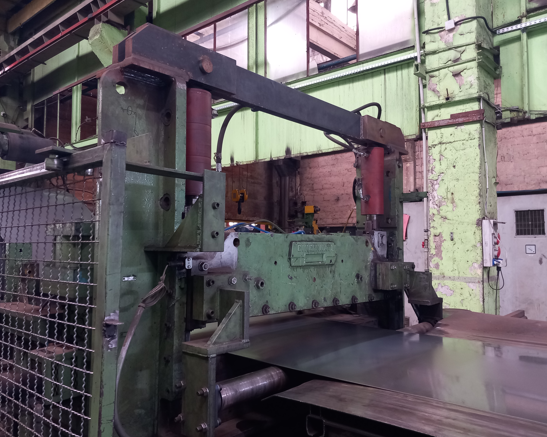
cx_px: 271
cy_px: 220
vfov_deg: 50.0
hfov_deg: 60.4
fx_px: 469
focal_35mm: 29
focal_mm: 4
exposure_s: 1/33.3
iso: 250
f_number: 1.8
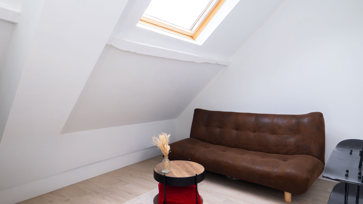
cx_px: 180
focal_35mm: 23
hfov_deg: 78.7
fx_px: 221
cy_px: 104
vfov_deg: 49.5
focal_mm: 8
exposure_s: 1/125
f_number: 4
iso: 200
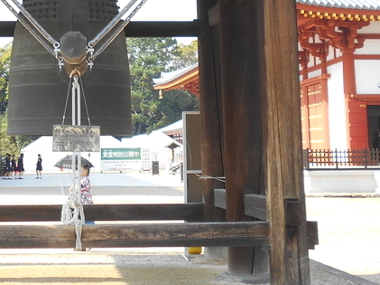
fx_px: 1064
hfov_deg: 20.1
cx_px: 95
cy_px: -53
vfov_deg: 14.7
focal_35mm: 97
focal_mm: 5.8
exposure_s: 1/250
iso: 80
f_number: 3.6
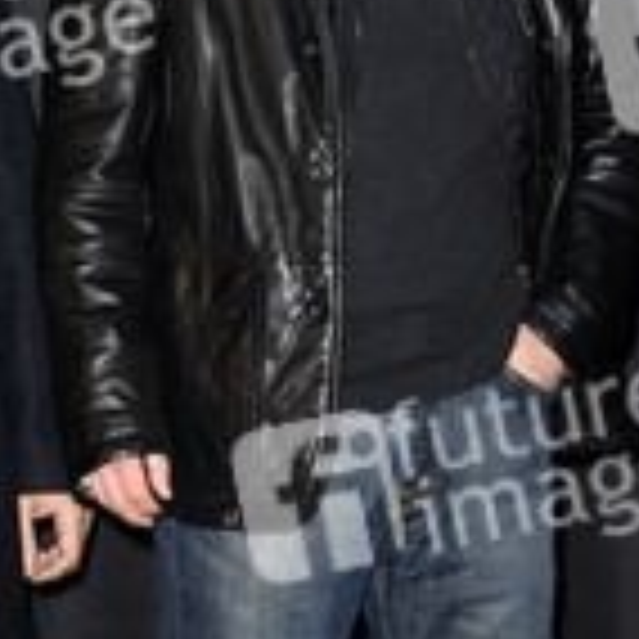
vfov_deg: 8.7
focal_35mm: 201
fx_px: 4198
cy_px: 252
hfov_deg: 8.7
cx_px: 54
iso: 640
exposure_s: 1/125
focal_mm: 56
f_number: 5.6
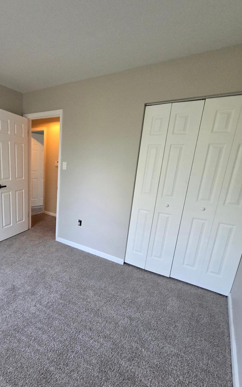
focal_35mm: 17
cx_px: 73
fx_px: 179
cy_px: 213
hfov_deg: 65.5
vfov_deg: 94.1
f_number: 2.2
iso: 400
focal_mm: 2.2
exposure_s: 1/60
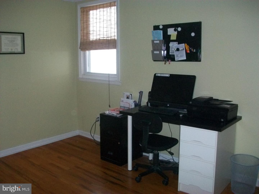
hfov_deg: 54.0
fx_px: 254
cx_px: 130
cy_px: 97
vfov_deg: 41.8
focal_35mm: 34
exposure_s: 1/125
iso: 200
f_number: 2.8
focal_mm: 5.7
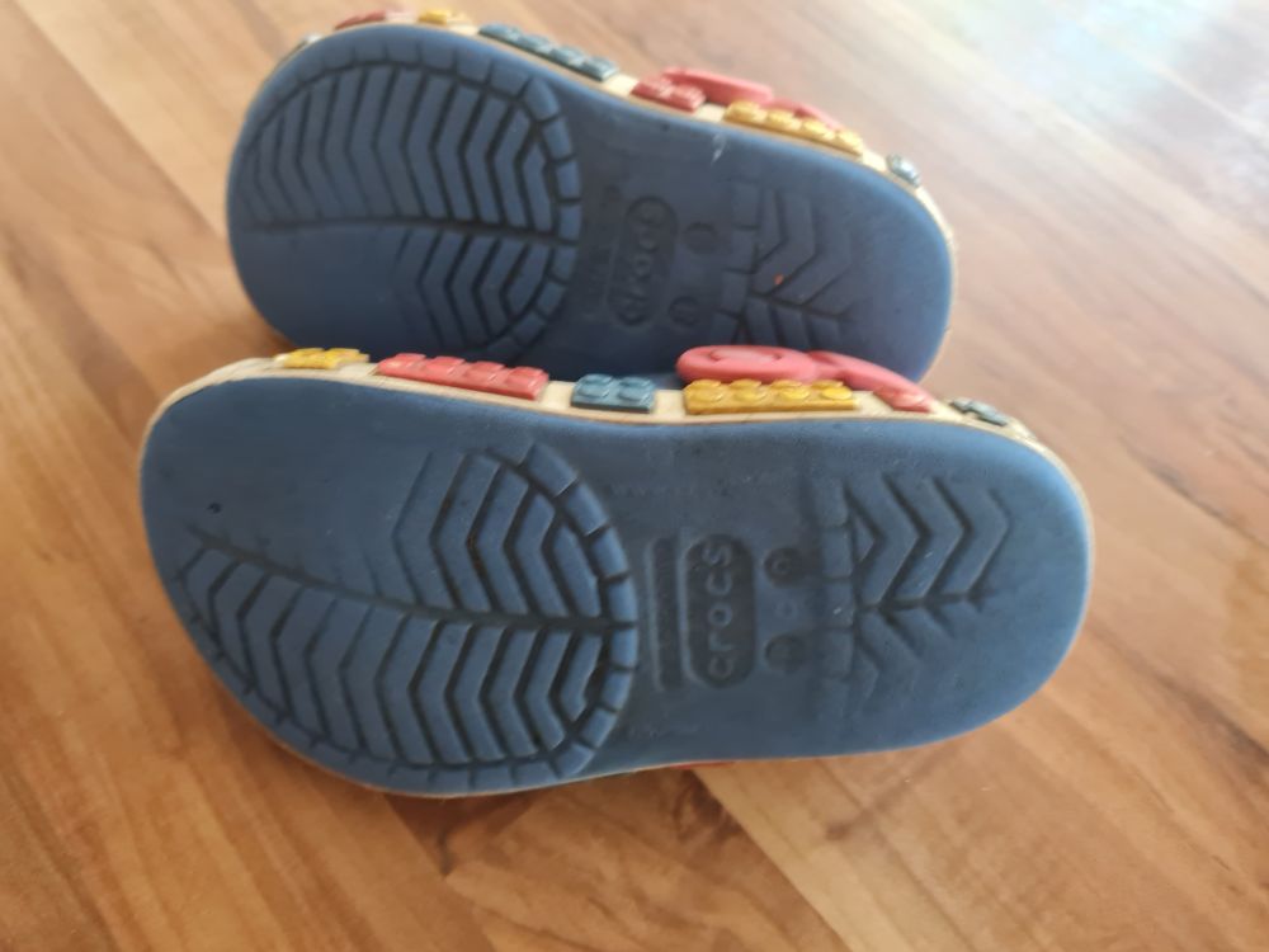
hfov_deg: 67.3
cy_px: 476
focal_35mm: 26
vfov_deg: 53.1
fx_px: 953
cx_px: 634
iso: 400
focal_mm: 5.4
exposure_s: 1/50
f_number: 1.8
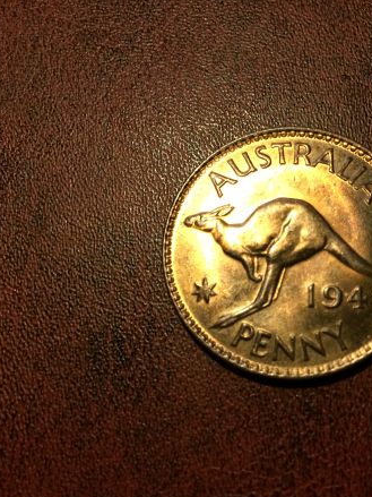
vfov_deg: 45.8
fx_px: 588
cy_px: 252
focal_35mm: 41
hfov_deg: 34.7
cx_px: 256
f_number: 2.2
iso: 320
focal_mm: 4.12
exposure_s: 1/30
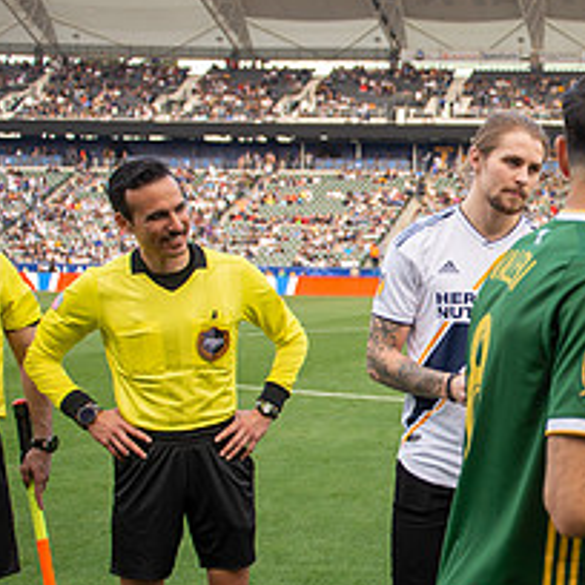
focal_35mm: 58
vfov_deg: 29.5
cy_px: 331
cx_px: 611
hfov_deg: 27.5
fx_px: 1109
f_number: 2.8
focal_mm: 24
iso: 400
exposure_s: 1/500
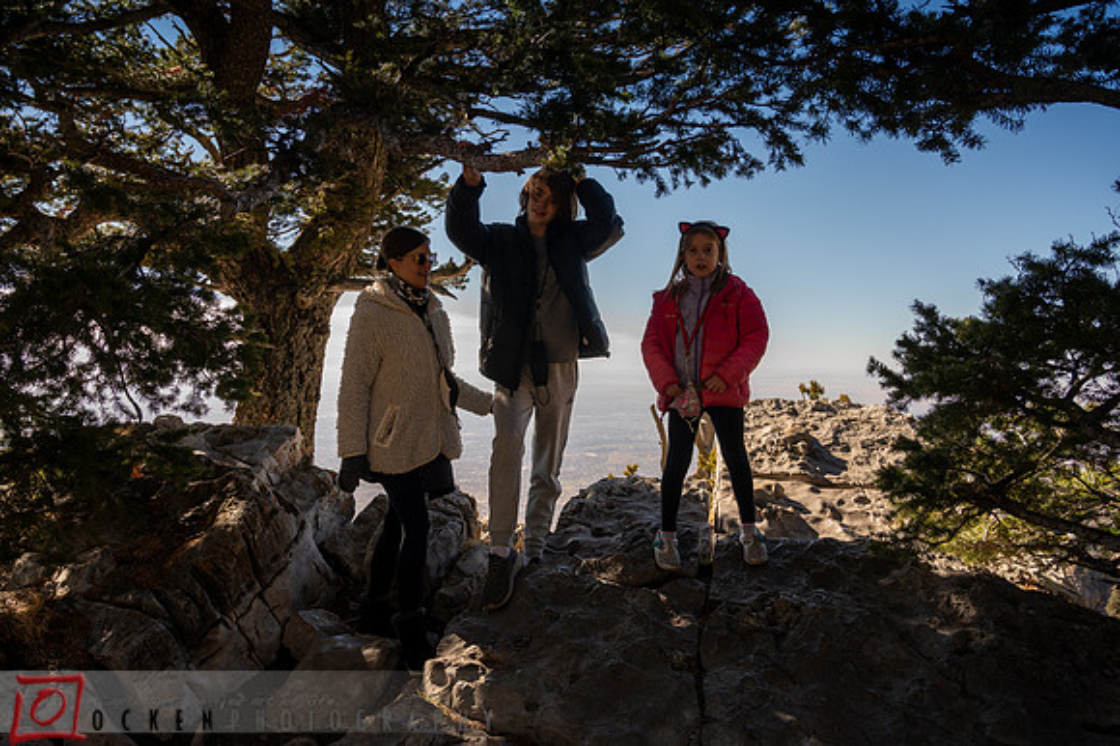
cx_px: 560
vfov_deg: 50.4
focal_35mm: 26
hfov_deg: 70.5
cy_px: 373
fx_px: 793
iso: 200
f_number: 5.6
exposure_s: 1/400
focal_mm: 25.5
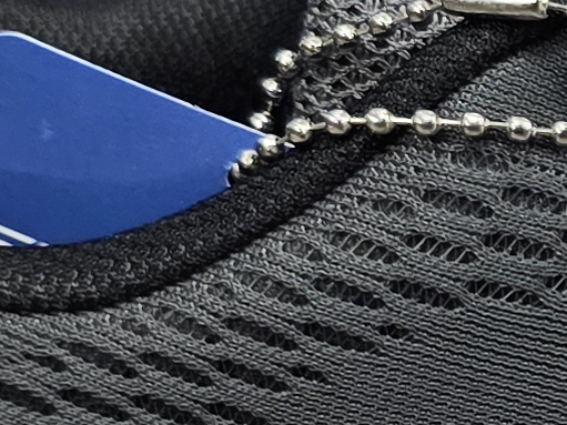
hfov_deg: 10.4
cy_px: 516
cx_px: 994
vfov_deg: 8.2
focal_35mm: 180
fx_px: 2948
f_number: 1.7
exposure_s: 1/100
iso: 160
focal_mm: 6.3
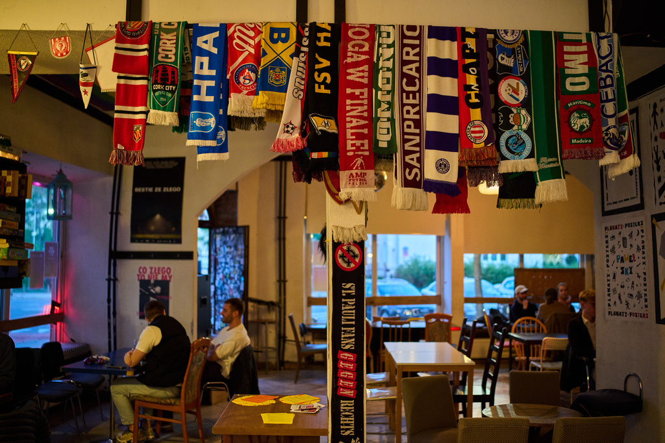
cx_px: 332
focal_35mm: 35
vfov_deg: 37.8
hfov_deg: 54.4
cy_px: 222
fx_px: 646
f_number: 1.6
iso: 2000
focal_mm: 35
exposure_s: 1/80
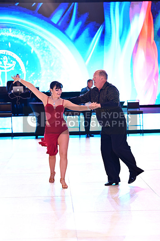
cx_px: 80
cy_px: 120
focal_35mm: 91
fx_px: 607
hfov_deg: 15.0
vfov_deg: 22.4
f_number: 2.8
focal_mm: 91
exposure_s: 1/250
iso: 1600
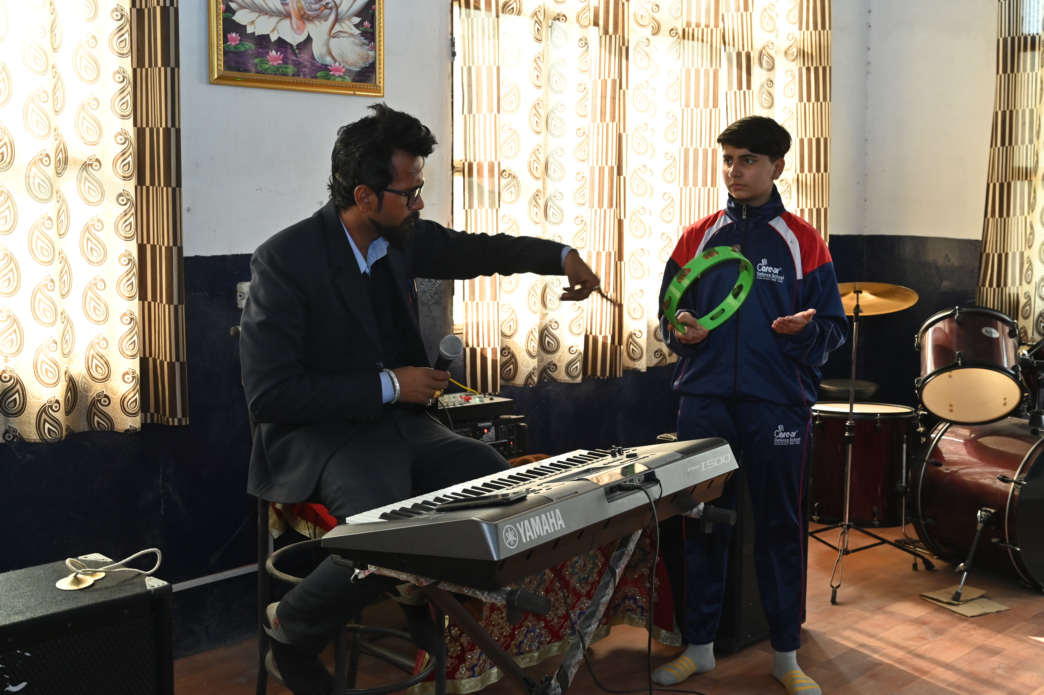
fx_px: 1246
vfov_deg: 31.1
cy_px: 348
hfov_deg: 45.5
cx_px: 522
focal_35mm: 43
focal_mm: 43
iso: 1600
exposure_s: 1/160
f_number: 6.3
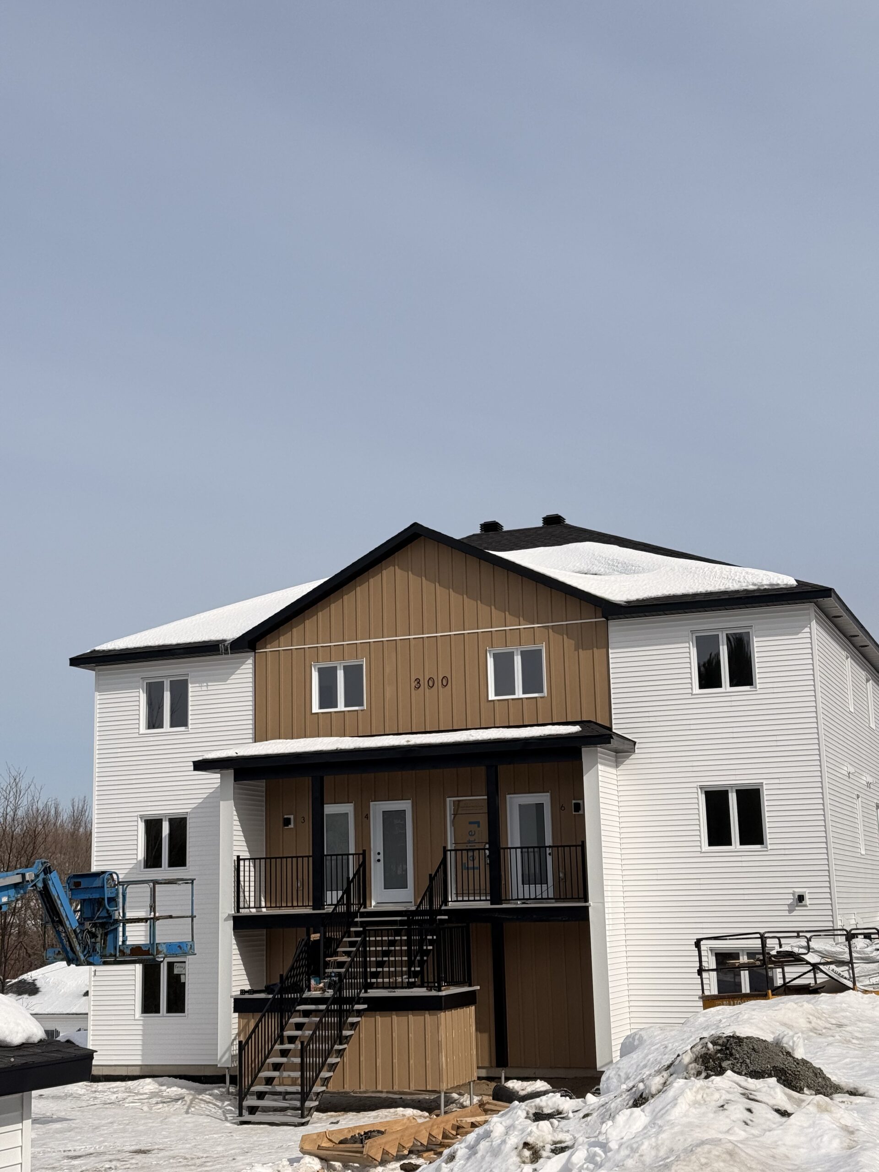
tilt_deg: +10.4
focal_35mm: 48
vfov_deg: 39.7
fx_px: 1625
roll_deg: +1.8
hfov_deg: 30.3
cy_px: 586
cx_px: 440
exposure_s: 1/11364
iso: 64
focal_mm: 6.76
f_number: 1.78
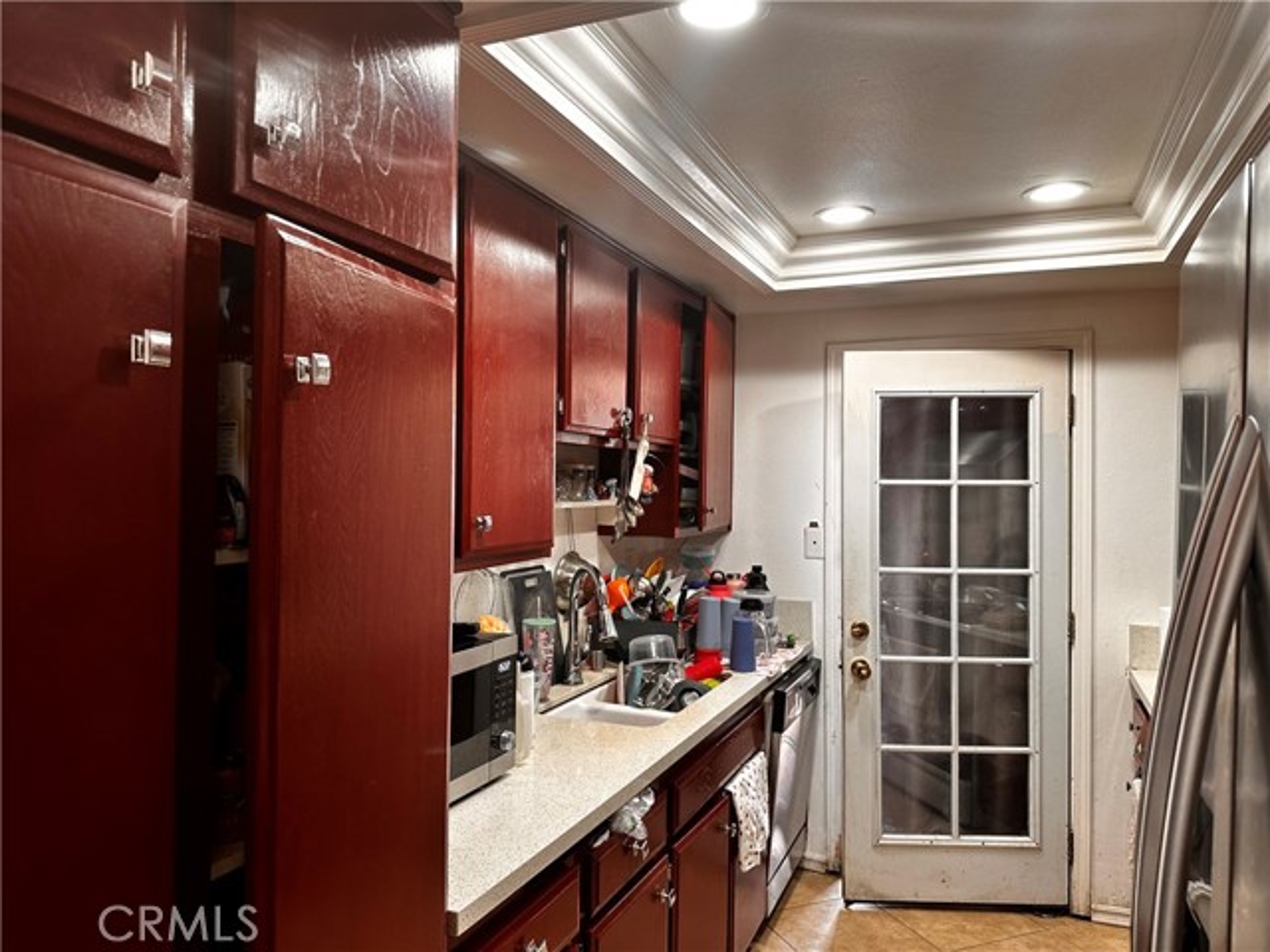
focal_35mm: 24
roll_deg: -0.4
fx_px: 881
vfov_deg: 56.8
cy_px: 476
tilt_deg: -0.2
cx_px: 635
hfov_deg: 71.6
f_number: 1.78
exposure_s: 1/60
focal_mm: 6.86
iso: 125
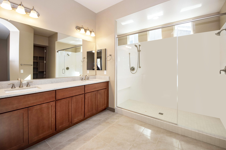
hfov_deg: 100.4
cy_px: 71
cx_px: 113
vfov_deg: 77.2
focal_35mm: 15
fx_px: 94
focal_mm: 14
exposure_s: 1/80
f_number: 6.3
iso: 500
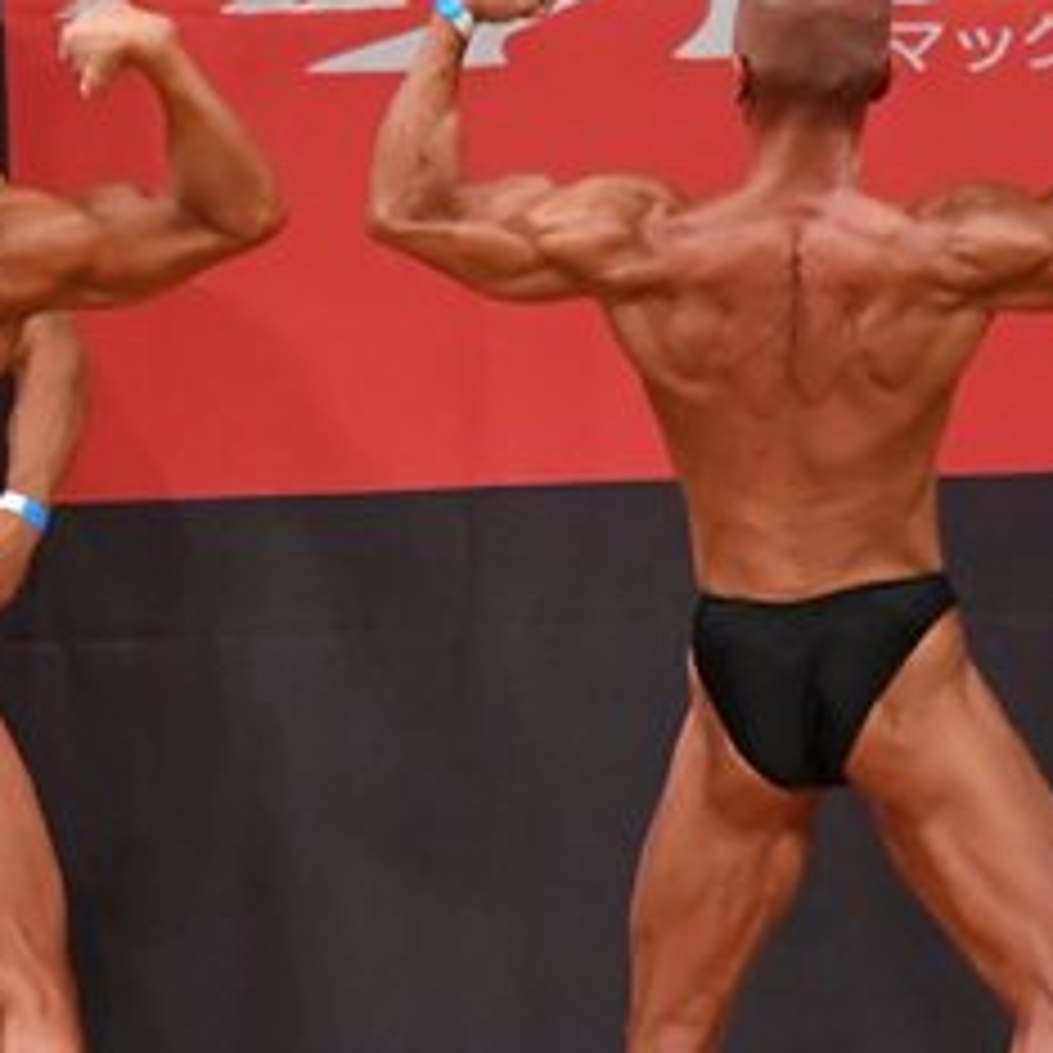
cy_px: 711
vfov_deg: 2.9
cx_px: -160
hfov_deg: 2.9
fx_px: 20994
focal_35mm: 610
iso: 7200
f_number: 5.6
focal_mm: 145
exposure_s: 1/400
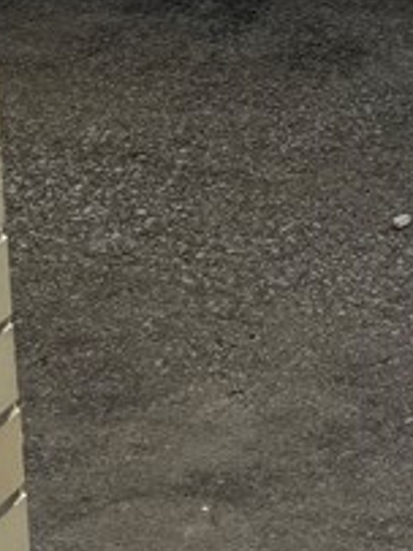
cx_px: 793
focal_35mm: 121
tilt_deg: -8.0
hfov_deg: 11.2
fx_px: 1927
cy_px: -274
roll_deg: +0.1
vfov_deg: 15.1
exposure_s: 1/4975
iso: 100
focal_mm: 6.76
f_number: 1.78
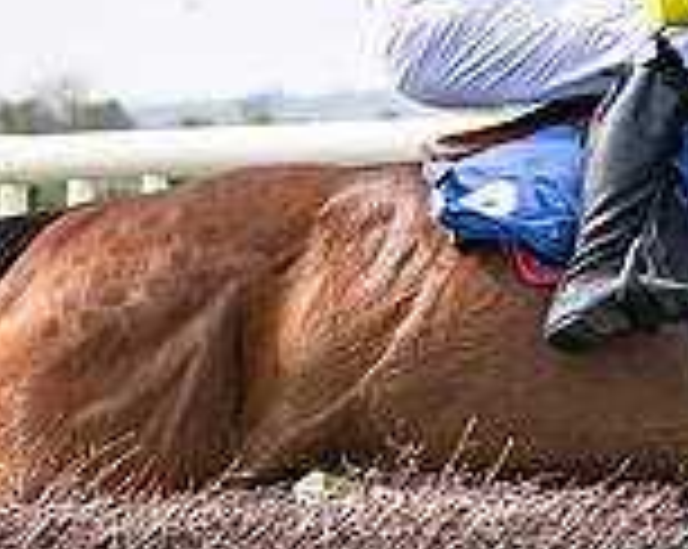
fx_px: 11266
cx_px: 1174
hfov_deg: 3.5
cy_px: -19
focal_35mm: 554
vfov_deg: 2.8
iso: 400
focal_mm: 70
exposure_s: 1/4000
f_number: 5
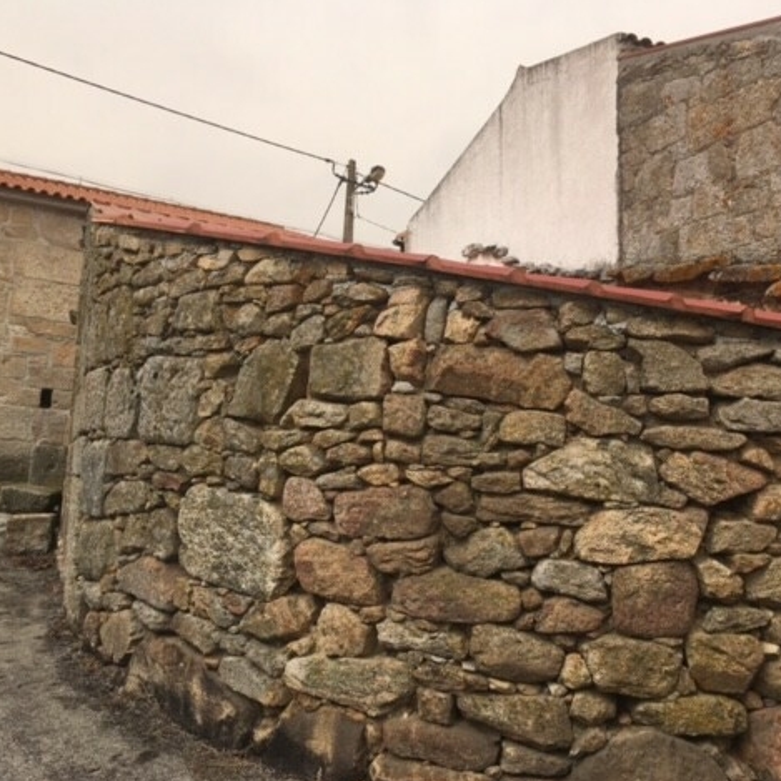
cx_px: 420
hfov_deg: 47.2
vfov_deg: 47.2
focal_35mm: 35
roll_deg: -2.2
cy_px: 390
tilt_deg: +6.7
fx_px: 893
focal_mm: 4.15
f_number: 2.2
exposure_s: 1/1425
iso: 25
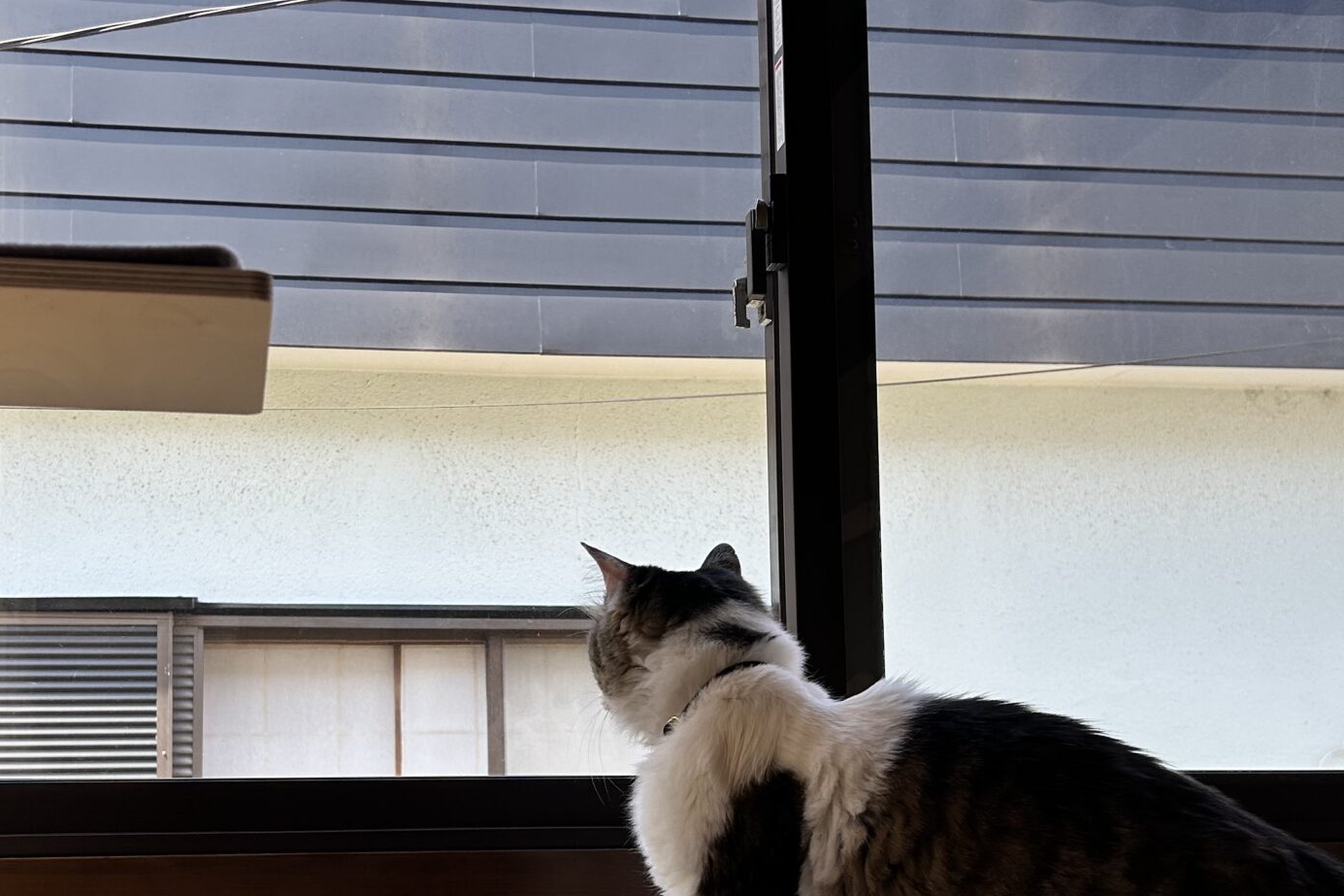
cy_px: 638
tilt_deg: +6.7
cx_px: 510
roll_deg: +1.2
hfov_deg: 39.4
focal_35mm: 50
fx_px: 1866
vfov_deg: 26.7
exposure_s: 1/575
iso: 50
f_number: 1.5
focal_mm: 5.7
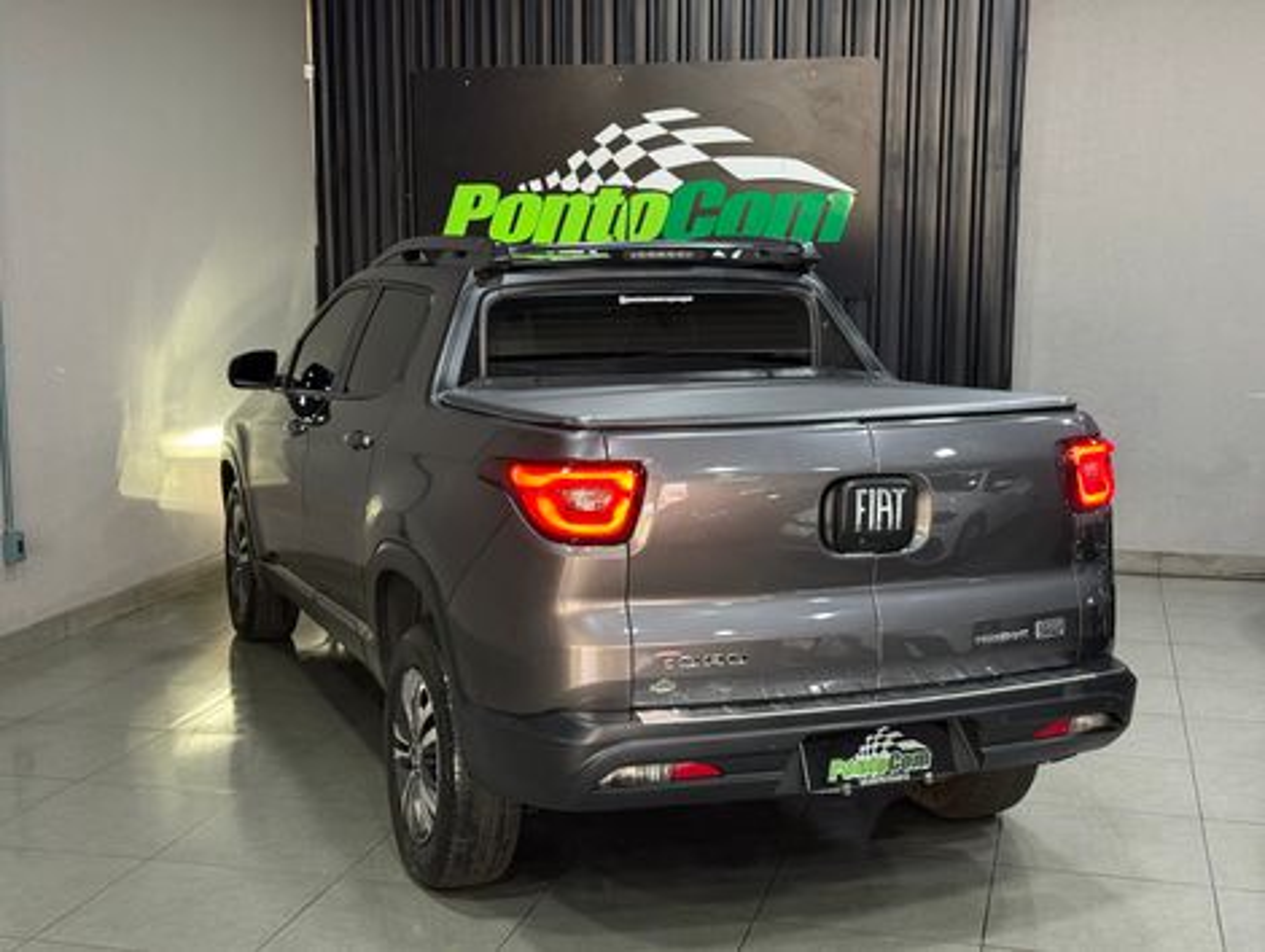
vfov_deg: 30.3
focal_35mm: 48
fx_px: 1757
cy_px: 476
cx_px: 632
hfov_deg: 39.6
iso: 250
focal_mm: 6.76
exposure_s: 1/40
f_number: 1.78
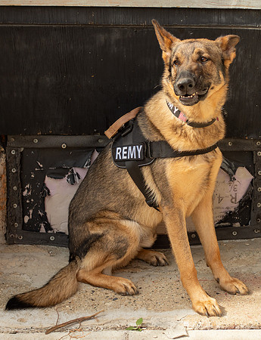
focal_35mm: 67
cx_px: 167
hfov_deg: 22.1
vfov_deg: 28.6
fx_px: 667
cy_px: 170
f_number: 4
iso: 200
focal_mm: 25
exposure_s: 1/500
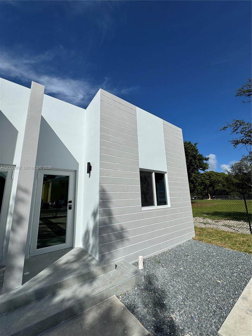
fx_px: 136
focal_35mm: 14
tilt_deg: +13.4
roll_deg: +1.7
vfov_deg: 102.1
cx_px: 126
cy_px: 168
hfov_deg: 85.7
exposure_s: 1/5650
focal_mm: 2.22
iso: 40
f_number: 2.2
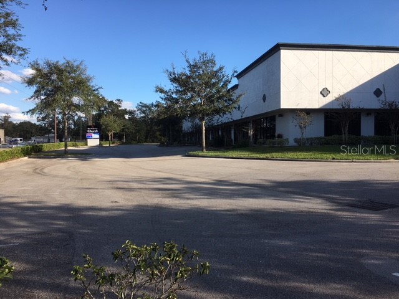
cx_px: 200
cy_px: 150
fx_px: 334
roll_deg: +0.2
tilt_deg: -0.9
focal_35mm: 29
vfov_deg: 48.2
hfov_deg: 61.7
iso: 25
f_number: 2.2
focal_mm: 4.15
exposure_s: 1/905
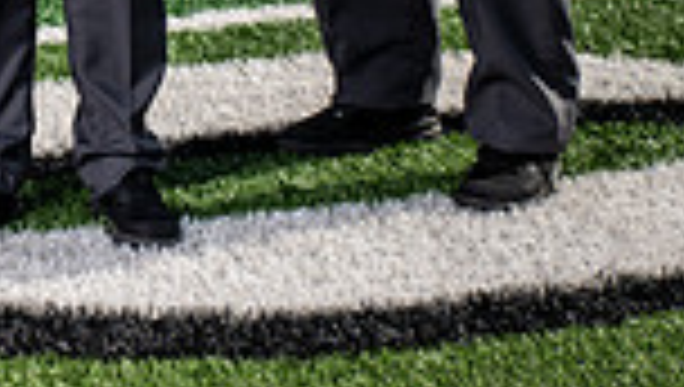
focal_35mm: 130
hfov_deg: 16.2
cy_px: -562
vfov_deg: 8.5
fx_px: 2361
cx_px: 36
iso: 125
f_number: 7.1
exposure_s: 1/400
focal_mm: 42
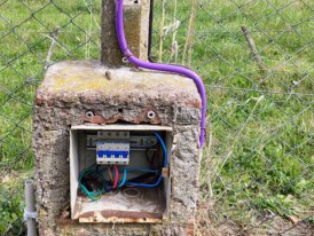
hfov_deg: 52.6
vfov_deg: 39.9
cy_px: 68
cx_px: 150
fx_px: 318
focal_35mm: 35
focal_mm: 5.56
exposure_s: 1/668
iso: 100
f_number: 1.8
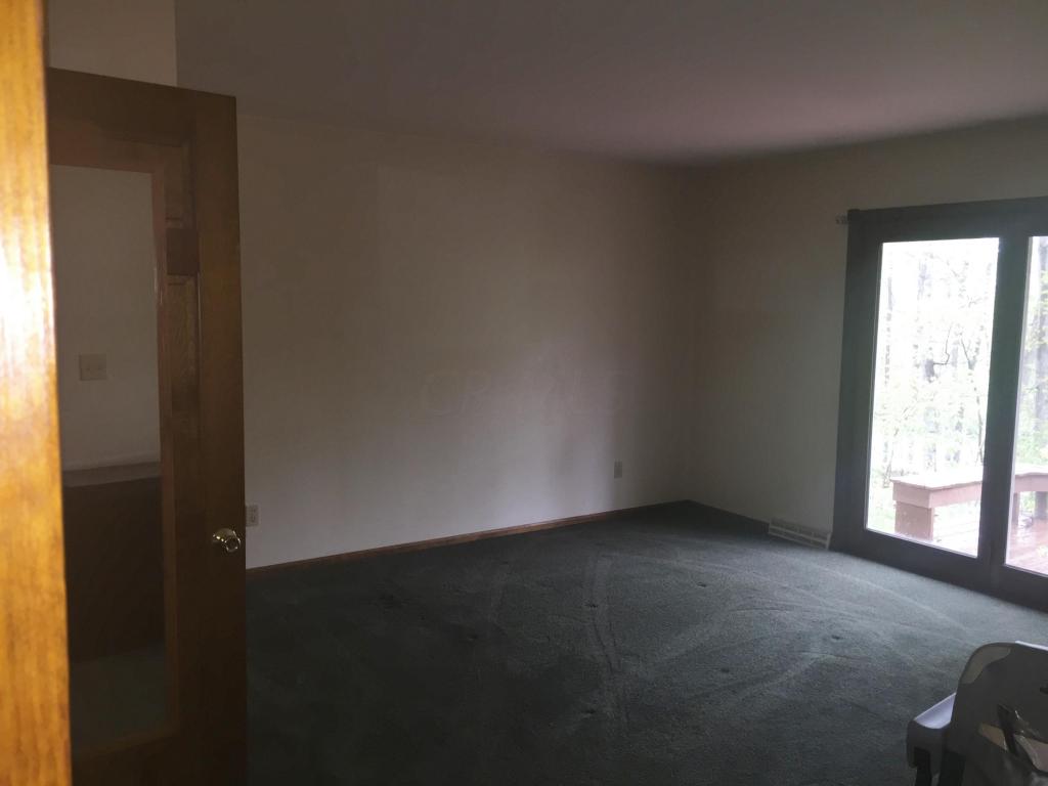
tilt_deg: -6.3
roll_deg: -0.4
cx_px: 524
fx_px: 878
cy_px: 393
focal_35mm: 29
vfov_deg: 48.2
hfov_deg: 61.7
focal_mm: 4.15
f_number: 2.2
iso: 64
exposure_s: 1/16
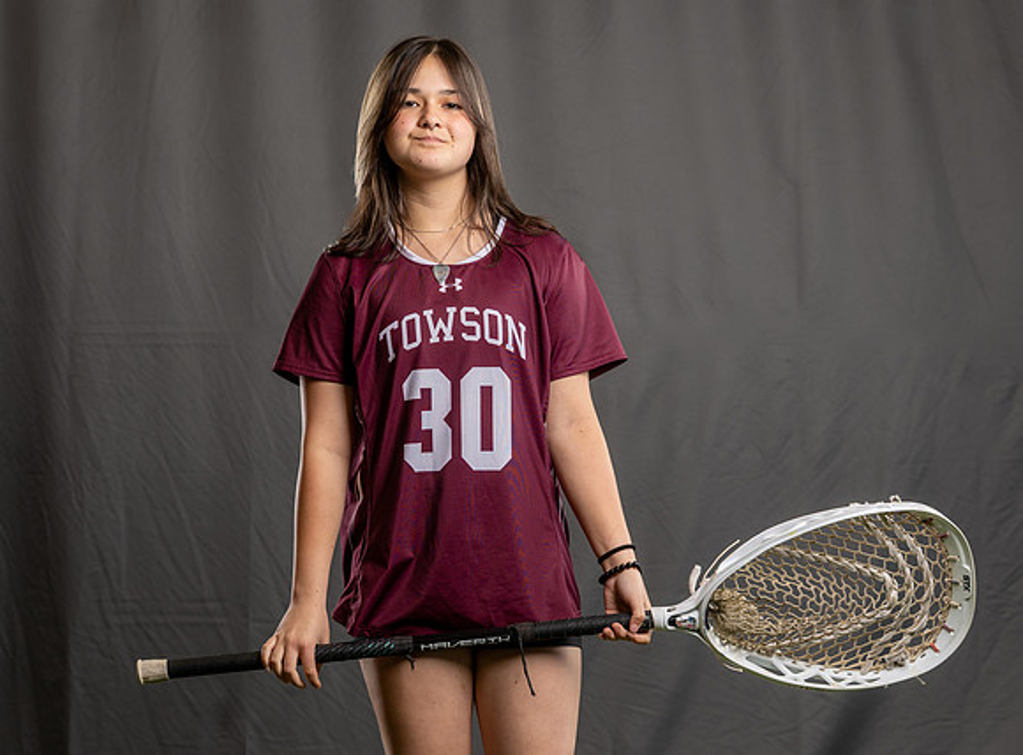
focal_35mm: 130
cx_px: 507
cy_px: 363
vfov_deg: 11.3
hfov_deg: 15.3
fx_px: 3810
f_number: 4
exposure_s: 1/200
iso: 250
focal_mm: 86
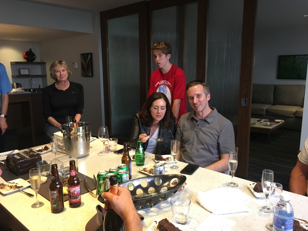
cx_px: 154
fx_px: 258
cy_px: 116
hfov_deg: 61.7
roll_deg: +0.8
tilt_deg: -8.1
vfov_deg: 48.2
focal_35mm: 29
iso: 160
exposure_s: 1/30
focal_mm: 4.15
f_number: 2.2
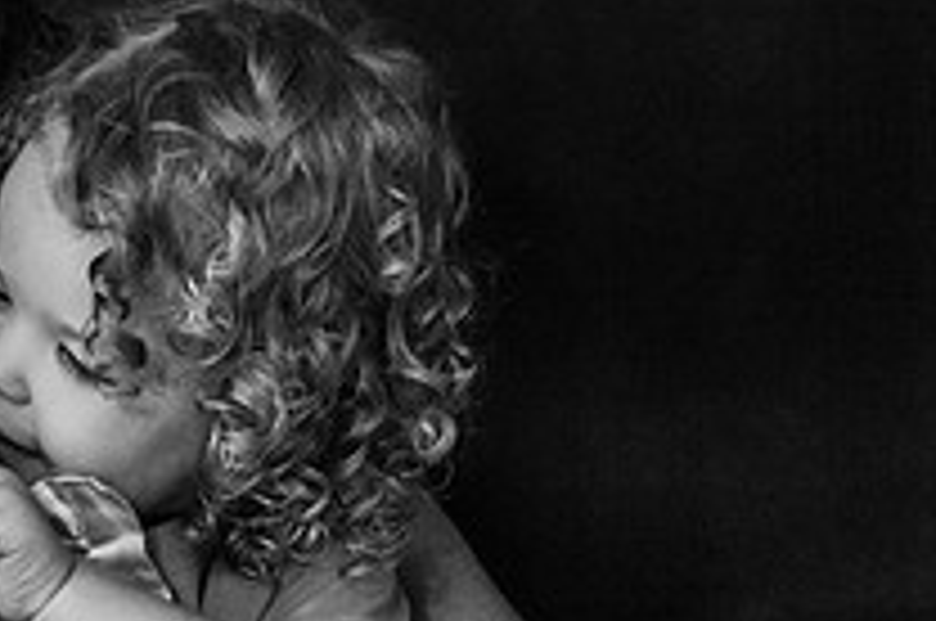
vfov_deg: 8.4
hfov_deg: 12.5
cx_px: -9
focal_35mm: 162
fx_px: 4205
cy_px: 524
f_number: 5
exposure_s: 1/250
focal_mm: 58
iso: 1250
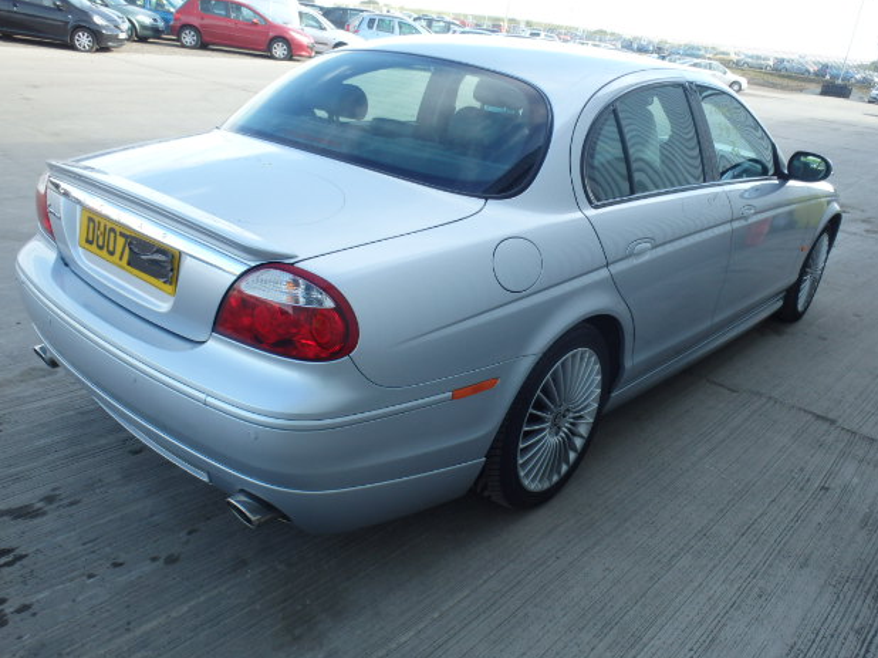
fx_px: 735
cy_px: 331
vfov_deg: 48.2
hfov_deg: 61.7
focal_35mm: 29
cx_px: 432
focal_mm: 5
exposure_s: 1/160
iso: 125
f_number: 3.9
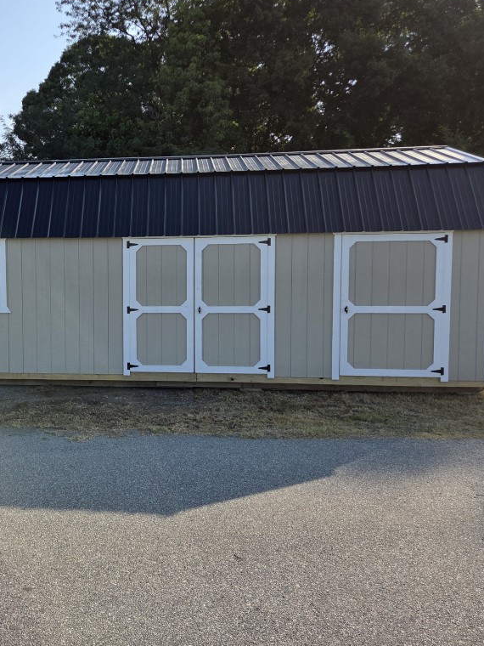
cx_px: 108
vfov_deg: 58.4
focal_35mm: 31
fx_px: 578
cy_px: 320
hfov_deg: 43.6
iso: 80
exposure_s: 1/3026
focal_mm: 5.4
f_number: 1.8
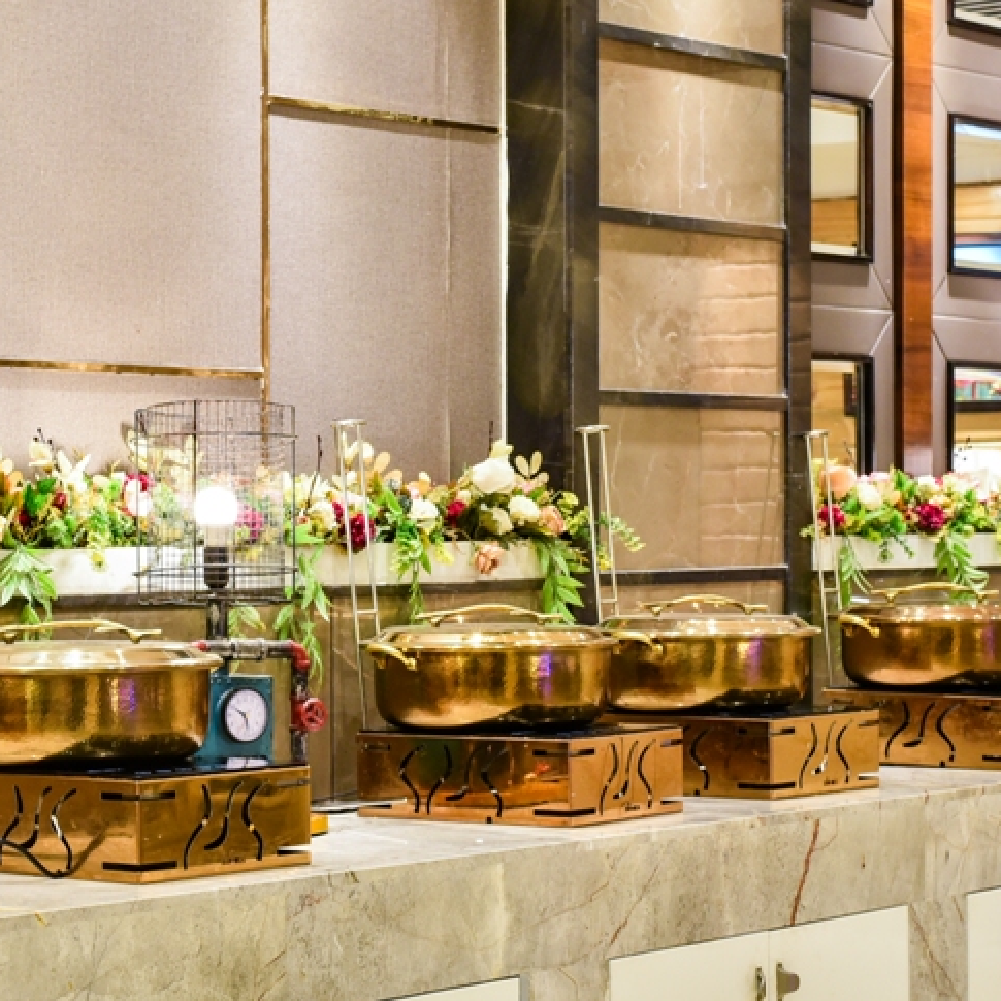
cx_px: 542
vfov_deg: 18.3
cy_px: 602
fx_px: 3108
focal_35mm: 95
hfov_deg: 18.3
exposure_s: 1/20
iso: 640
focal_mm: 50
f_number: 7.1
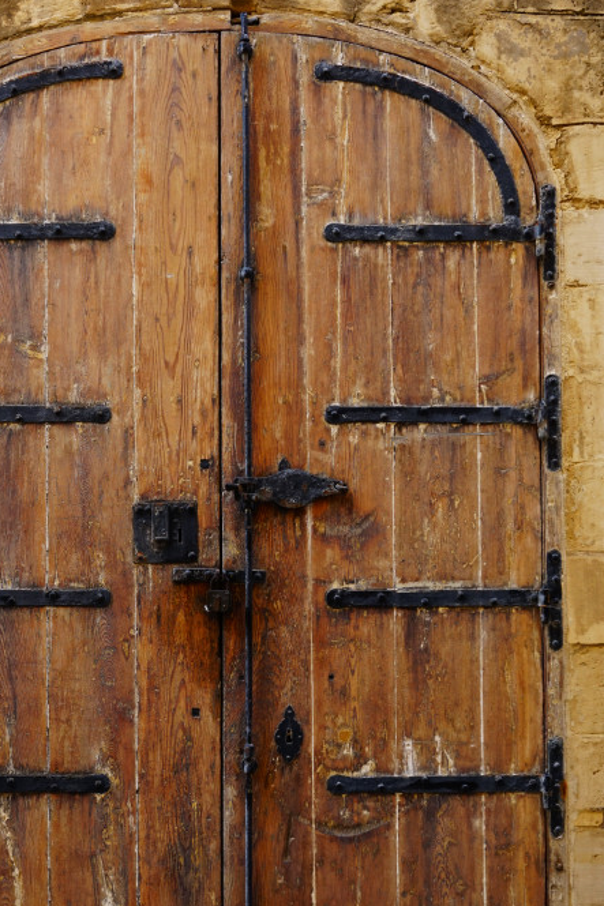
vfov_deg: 42.0
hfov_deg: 28.7
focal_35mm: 47
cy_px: 542
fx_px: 1175
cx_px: 217
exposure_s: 1/60
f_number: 5
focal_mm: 23
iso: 100
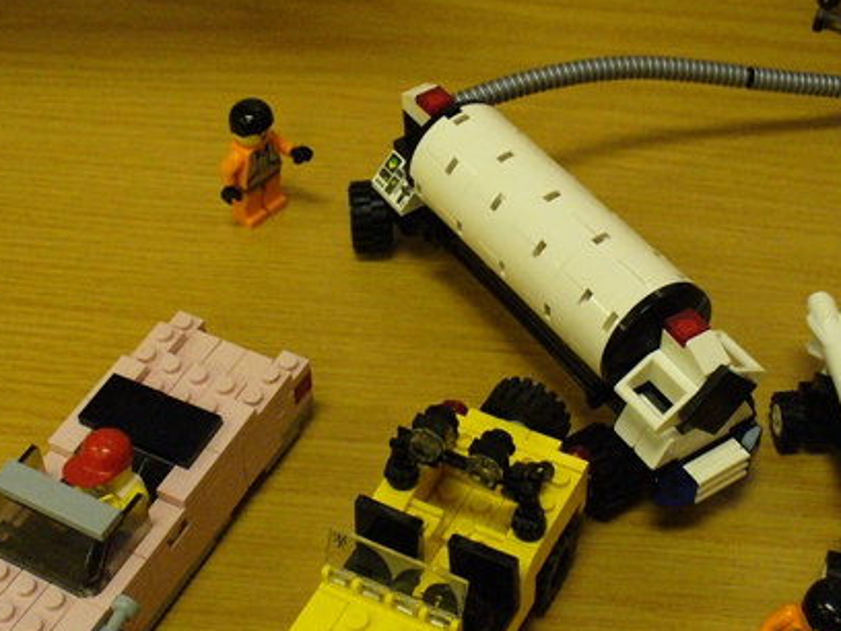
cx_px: 431
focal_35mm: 58
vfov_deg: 25.2
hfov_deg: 33.2
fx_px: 1409
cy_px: 357
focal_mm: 6.1
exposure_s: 1/50
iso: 400
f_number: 2.8
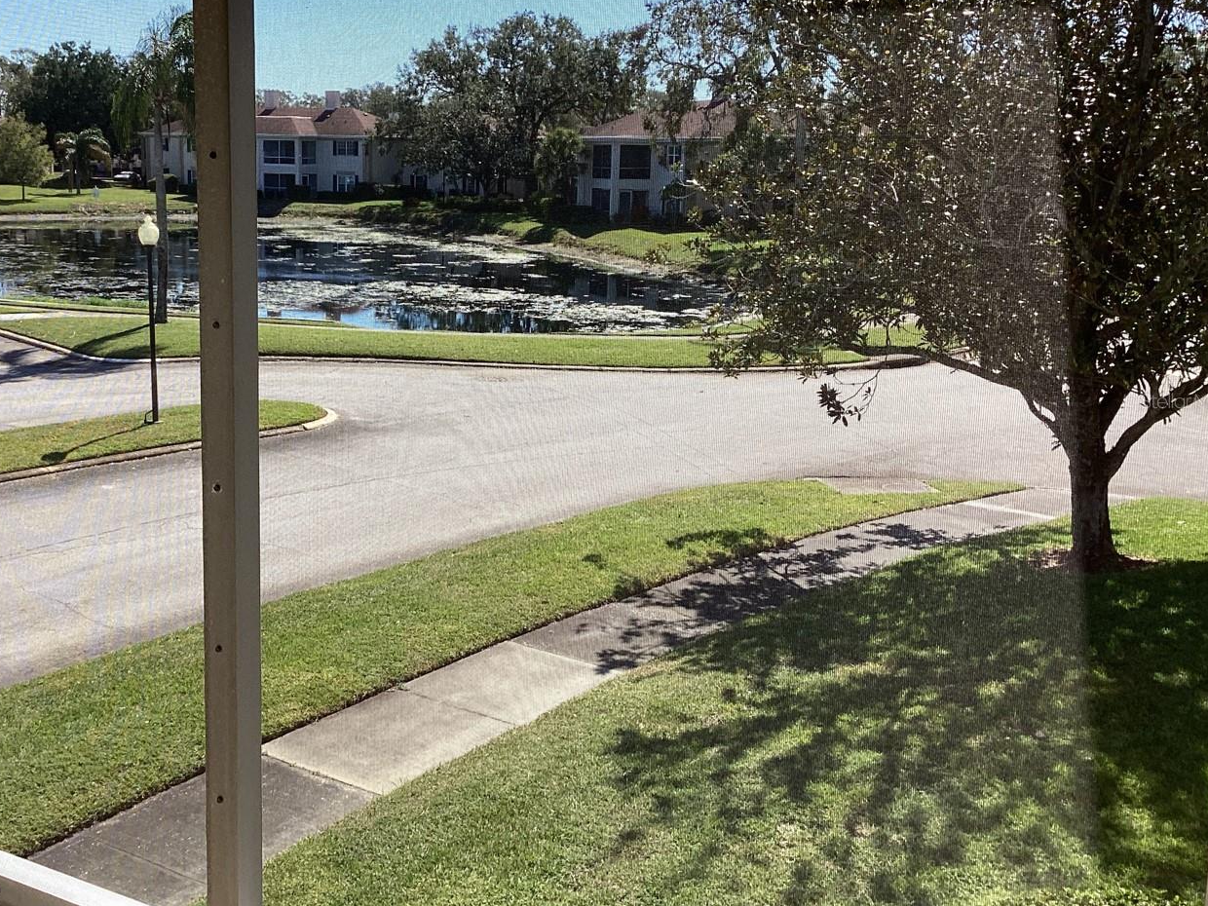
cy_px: 400
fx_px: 1396
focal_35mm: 40
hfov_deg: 46.4
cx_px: 453
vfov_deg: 35.9
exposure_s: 1/754
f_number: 2.4
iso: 25
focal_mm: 3.3
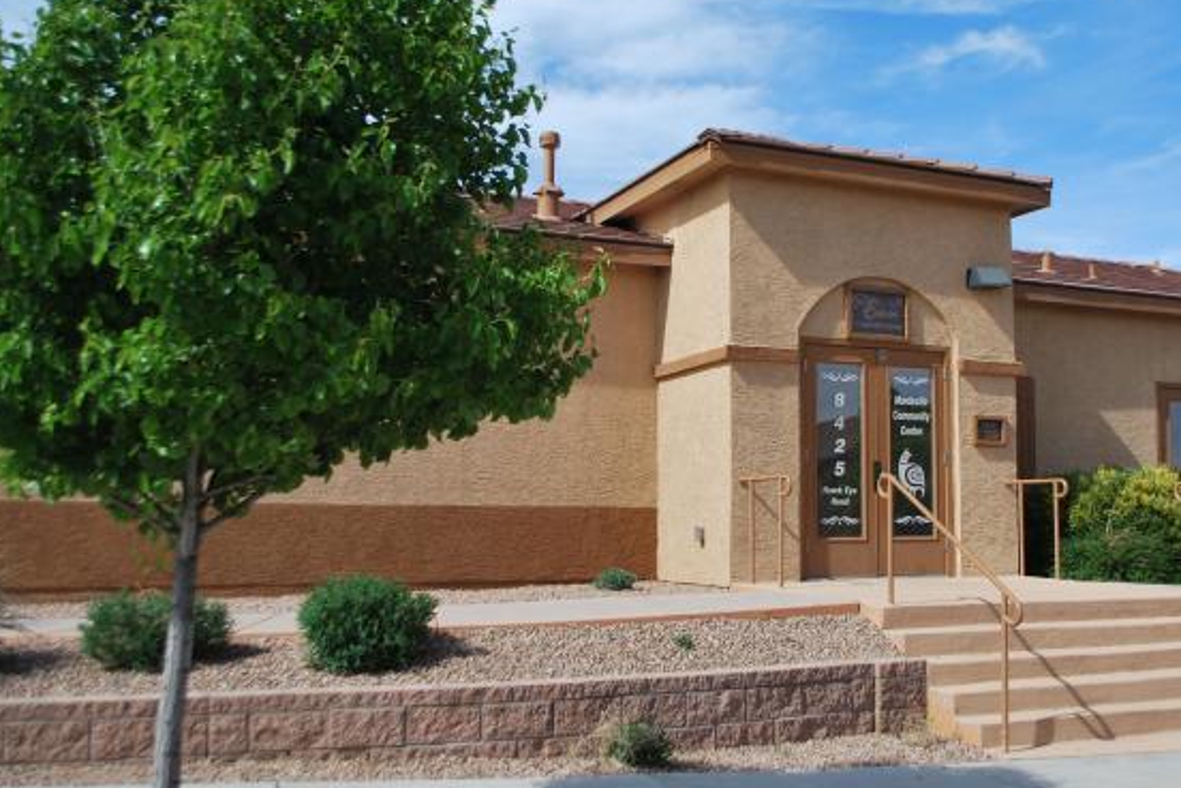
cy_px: 381
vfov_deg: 34.2
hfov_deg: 49.2
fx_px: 1279
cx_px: 718
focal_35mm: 39
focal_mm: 20
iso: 125
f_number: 4
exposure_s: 1/1000
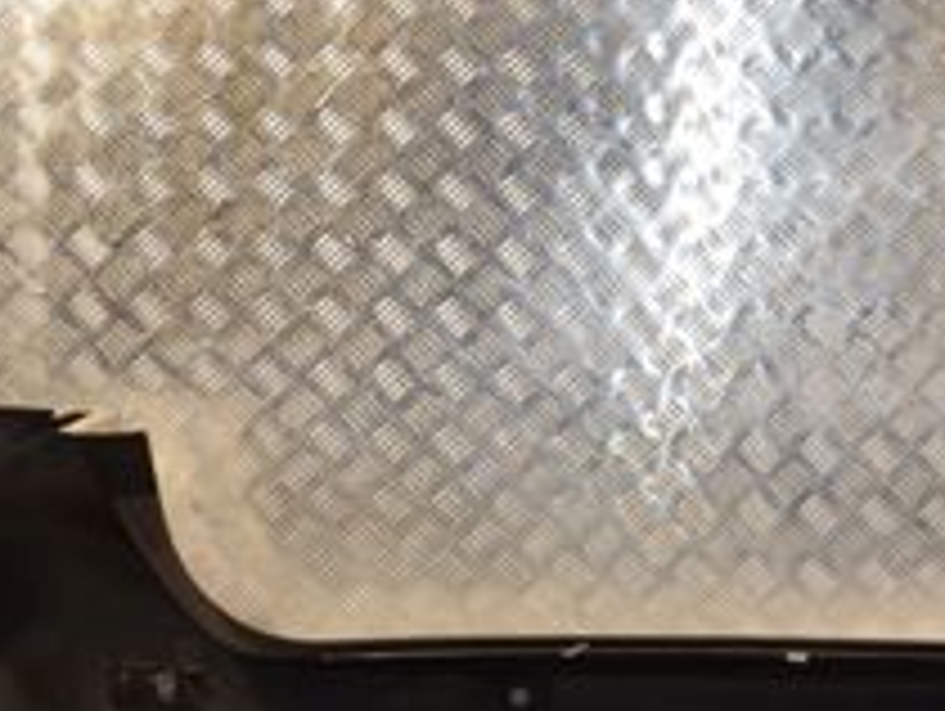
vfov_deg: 18.7
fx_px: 2159
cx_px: 770
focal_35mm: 79
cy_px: 279
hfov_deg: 24.3
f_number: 8
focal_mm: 18
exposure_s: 1/200
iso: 800
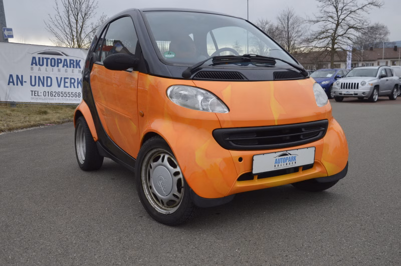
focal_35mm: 36
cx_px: 200
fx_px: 401
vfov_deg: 36.8
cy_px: 133
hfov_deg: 53.2
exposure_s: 1/125
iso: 250
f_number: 5.6
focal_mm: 24
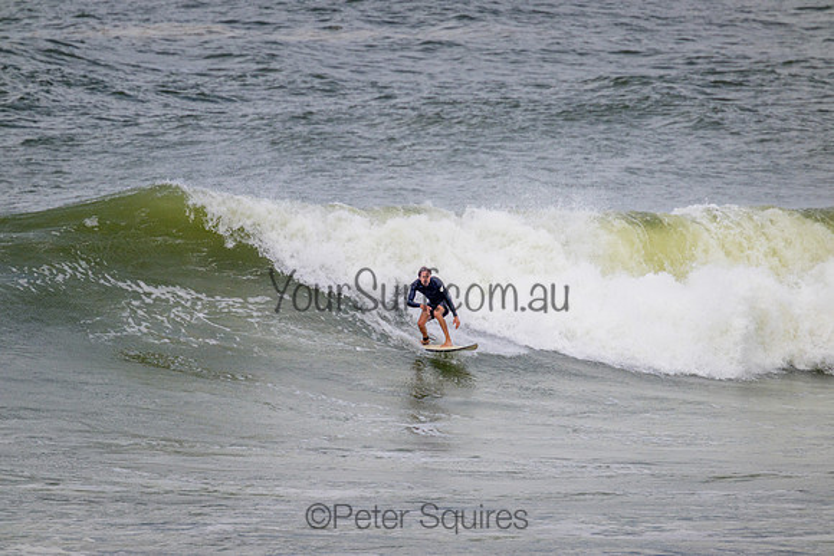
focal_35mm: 800
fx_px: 18537
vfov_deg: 1.7
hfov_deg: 2.6
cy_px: 278
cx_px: 417
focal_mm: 800
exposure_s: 1/2000
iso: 640
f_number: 11
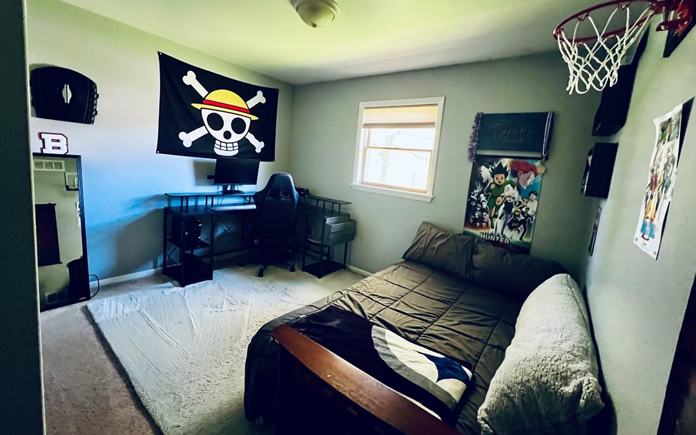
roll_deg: -4.9
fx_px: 266
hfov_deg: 105.3
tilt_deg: -8.1
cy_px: 200
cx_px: 348
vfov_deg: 78.5
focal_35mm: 14
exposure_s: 1/51
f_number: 1.8
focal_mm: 1.57
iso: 1000
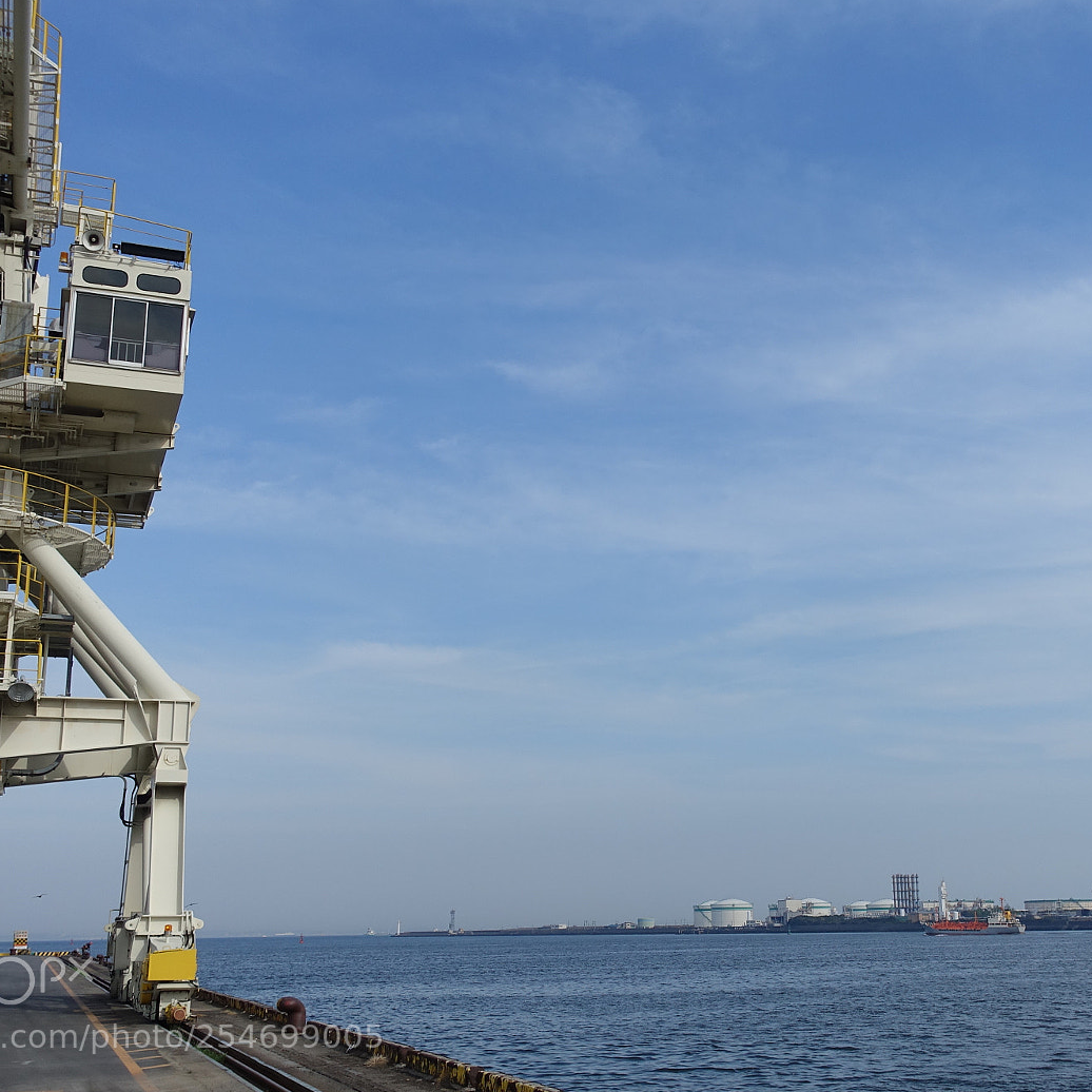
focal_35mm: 42
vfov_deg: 40.0
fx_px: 1499
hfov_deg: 39.8
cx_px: 675
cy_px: 558
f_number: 2.8
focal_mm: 11.69
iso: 125
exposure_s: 1/400
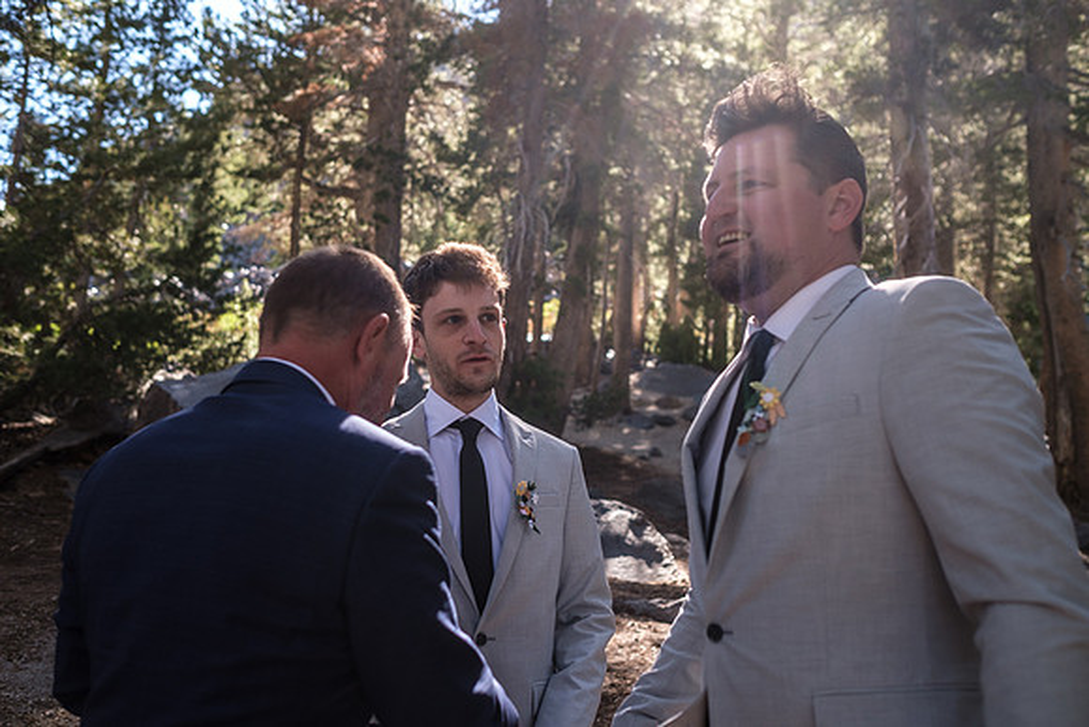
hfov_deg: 54.4
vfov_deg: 37.9
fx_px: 1059
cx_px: 544
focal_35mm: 35
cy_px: 364
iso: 160
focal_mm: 23
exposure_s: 1/480
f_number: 2.5
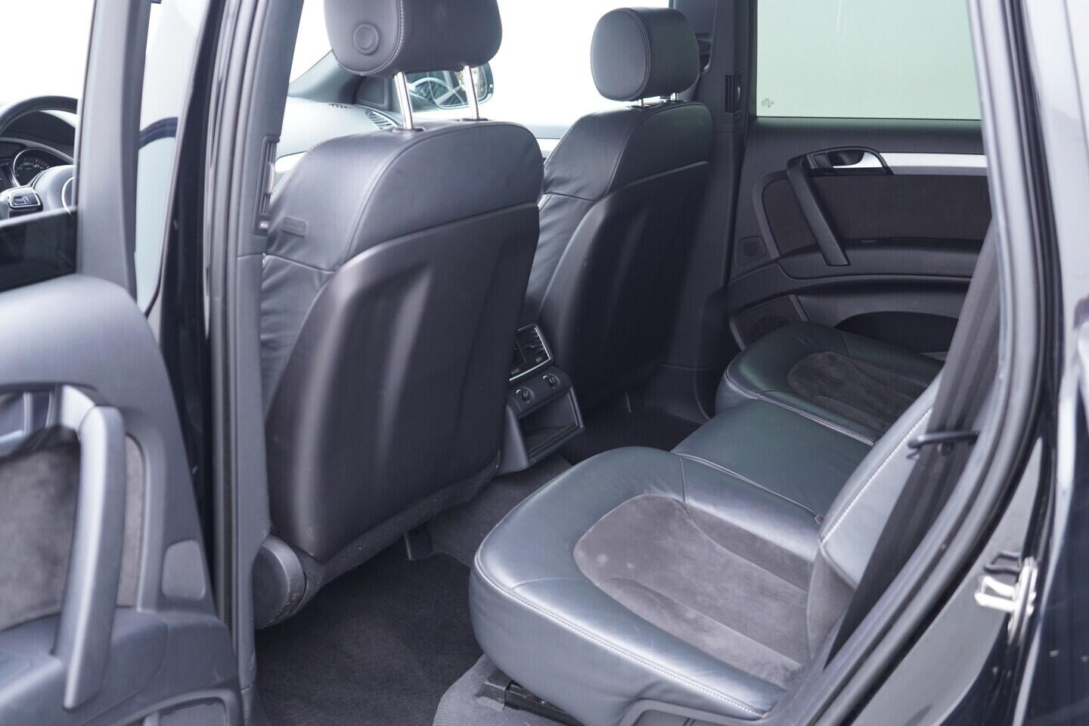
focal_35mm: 36
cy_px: 363
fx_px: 1089
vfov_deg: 36.9
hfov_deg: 53.1
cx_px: 544
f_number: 2.8
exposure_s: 1/40
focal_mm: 24
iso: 800
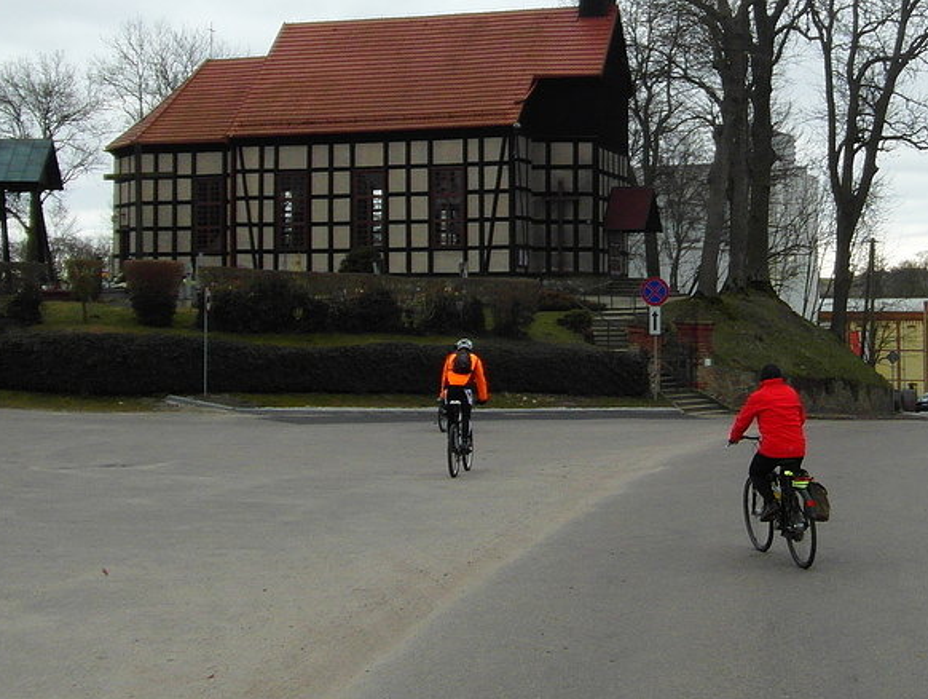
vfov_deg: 43.0
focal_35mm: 33
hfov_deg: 55.0
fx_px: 886
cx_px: 544
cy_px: 313
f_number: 3.2
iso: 100
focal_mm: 4
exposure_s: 1/500
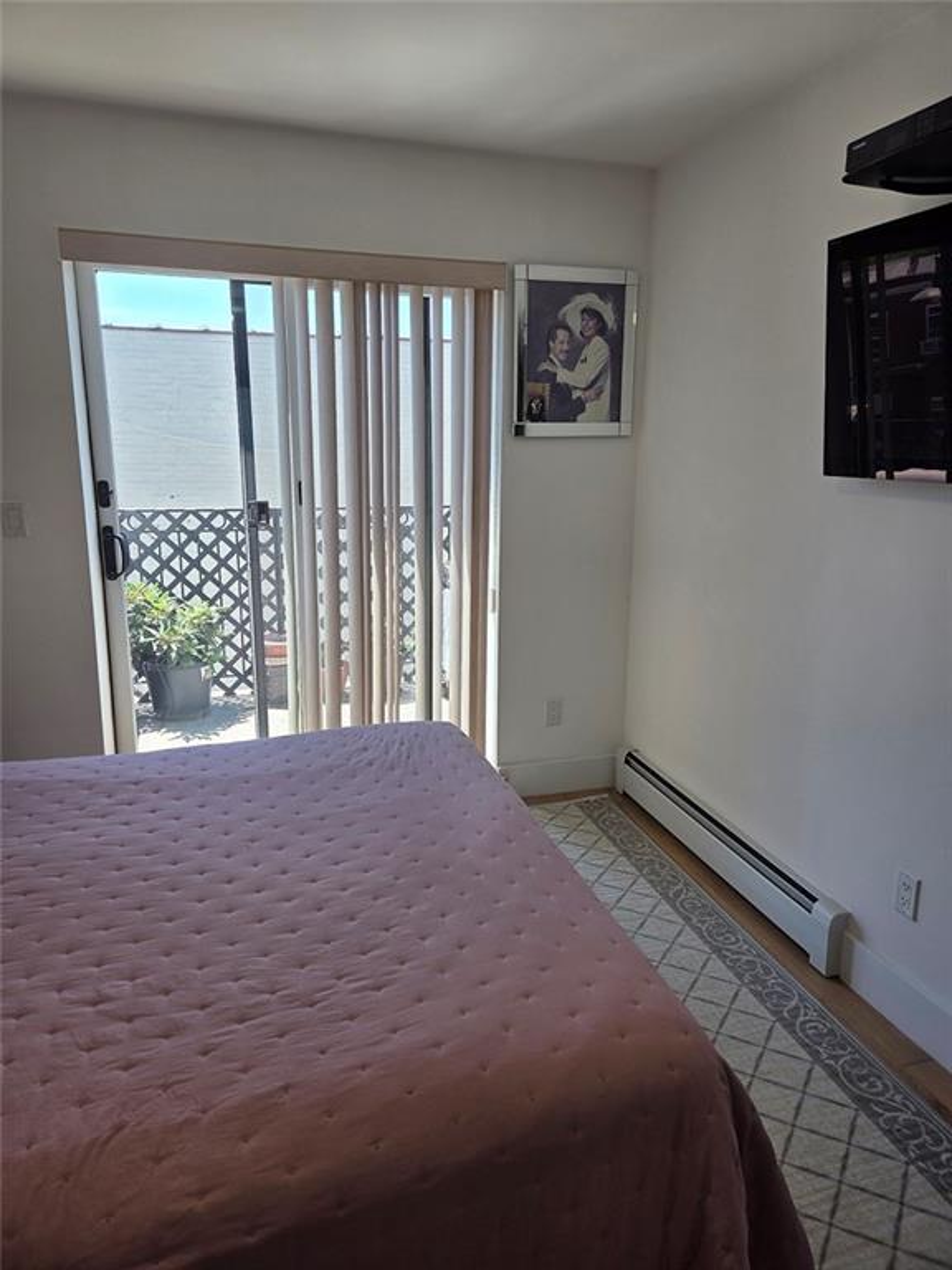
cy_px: 635
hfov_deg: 58.9
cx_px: 476
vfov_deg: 73.9
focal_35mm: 23
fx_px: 843
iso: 25
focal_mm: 5.4
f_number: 1.8
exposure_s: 1/178
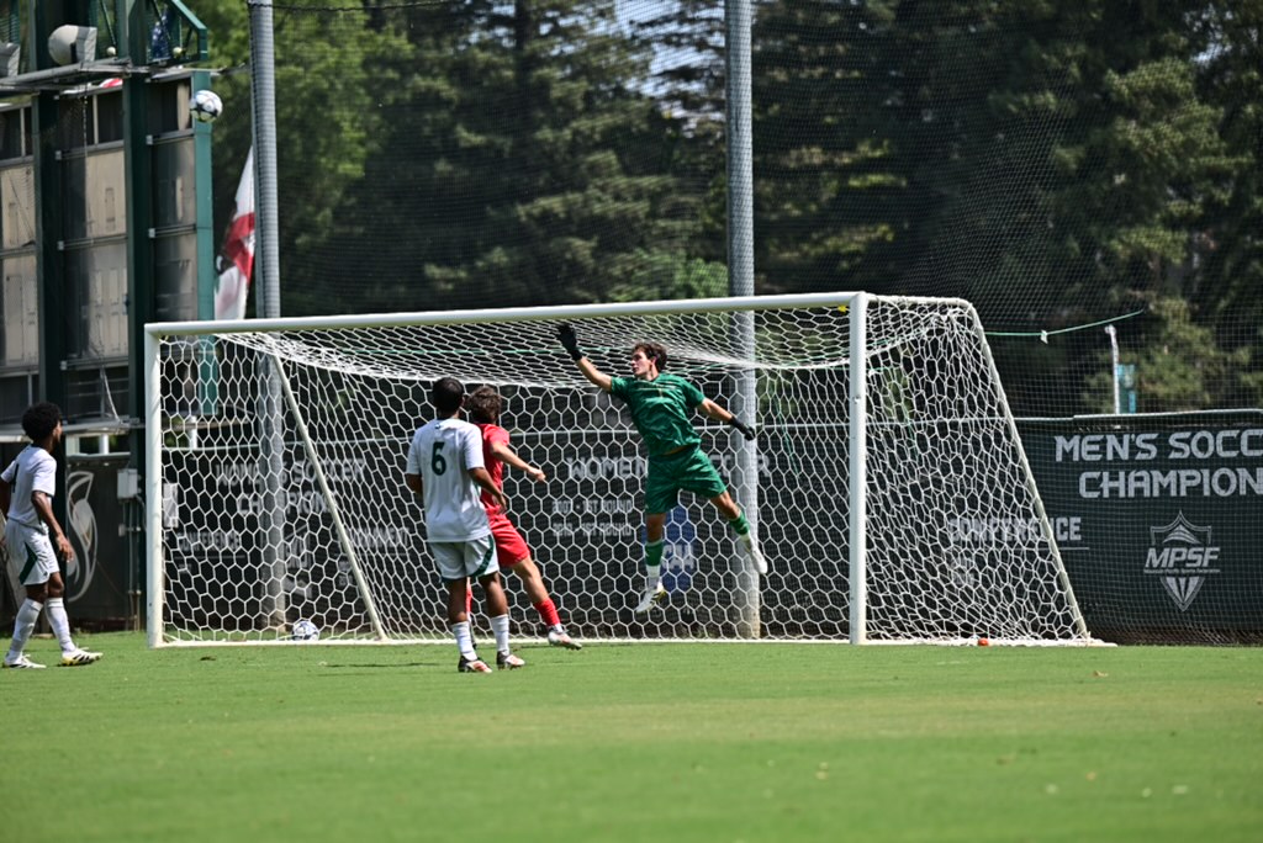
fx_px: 7020
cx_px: 632
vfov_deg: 6.9
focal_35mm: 200
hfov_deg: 10.3
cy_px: 422
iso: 64
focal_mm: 200
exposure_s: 1/800
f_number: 4
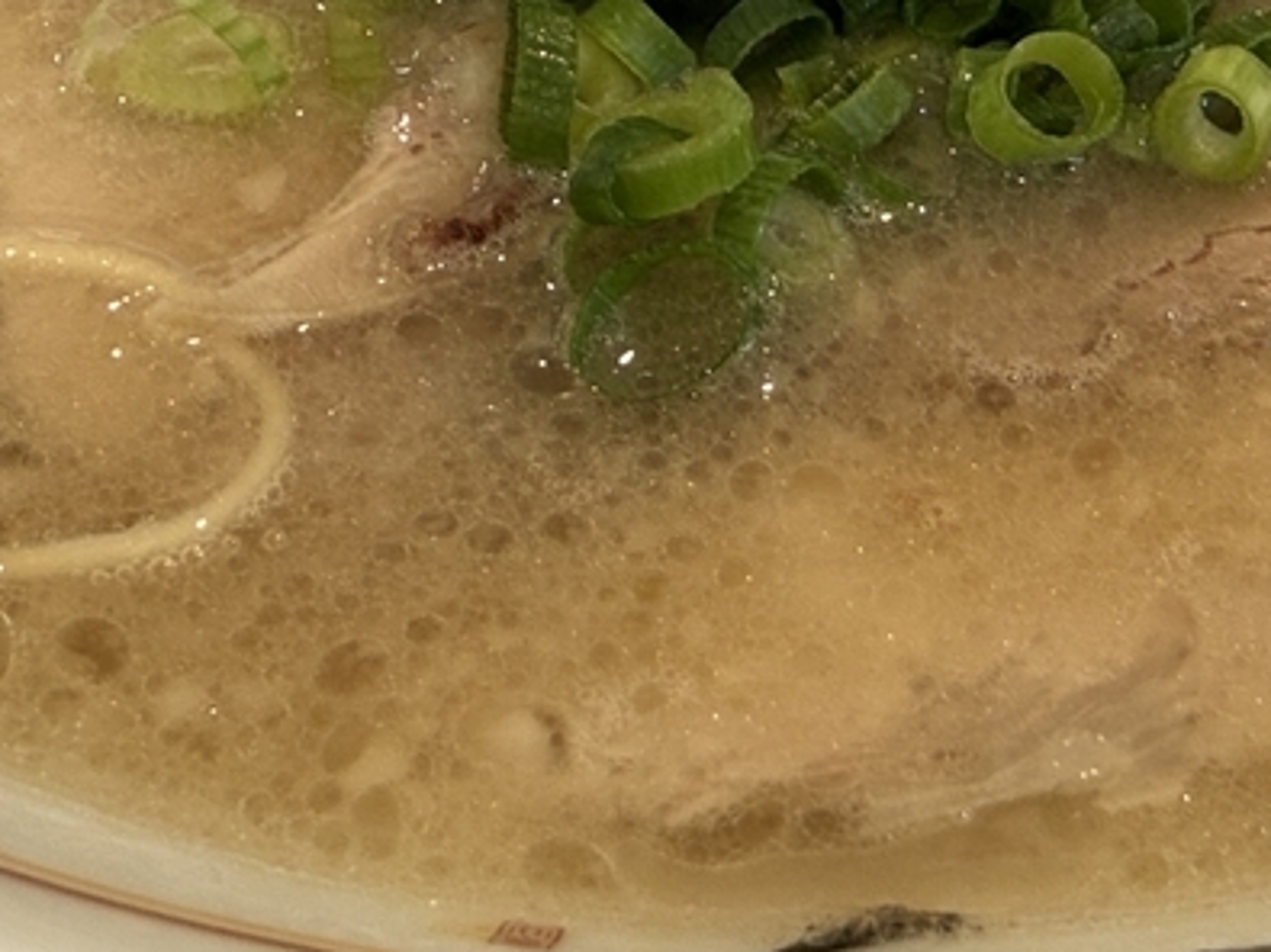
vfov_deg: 19.3
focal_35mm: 76
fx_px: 2790
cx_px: 775
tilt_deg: -45.5
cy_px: 270
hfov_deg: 25.6
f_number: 2.2
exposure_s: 1/121
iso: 100
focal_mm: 2.22
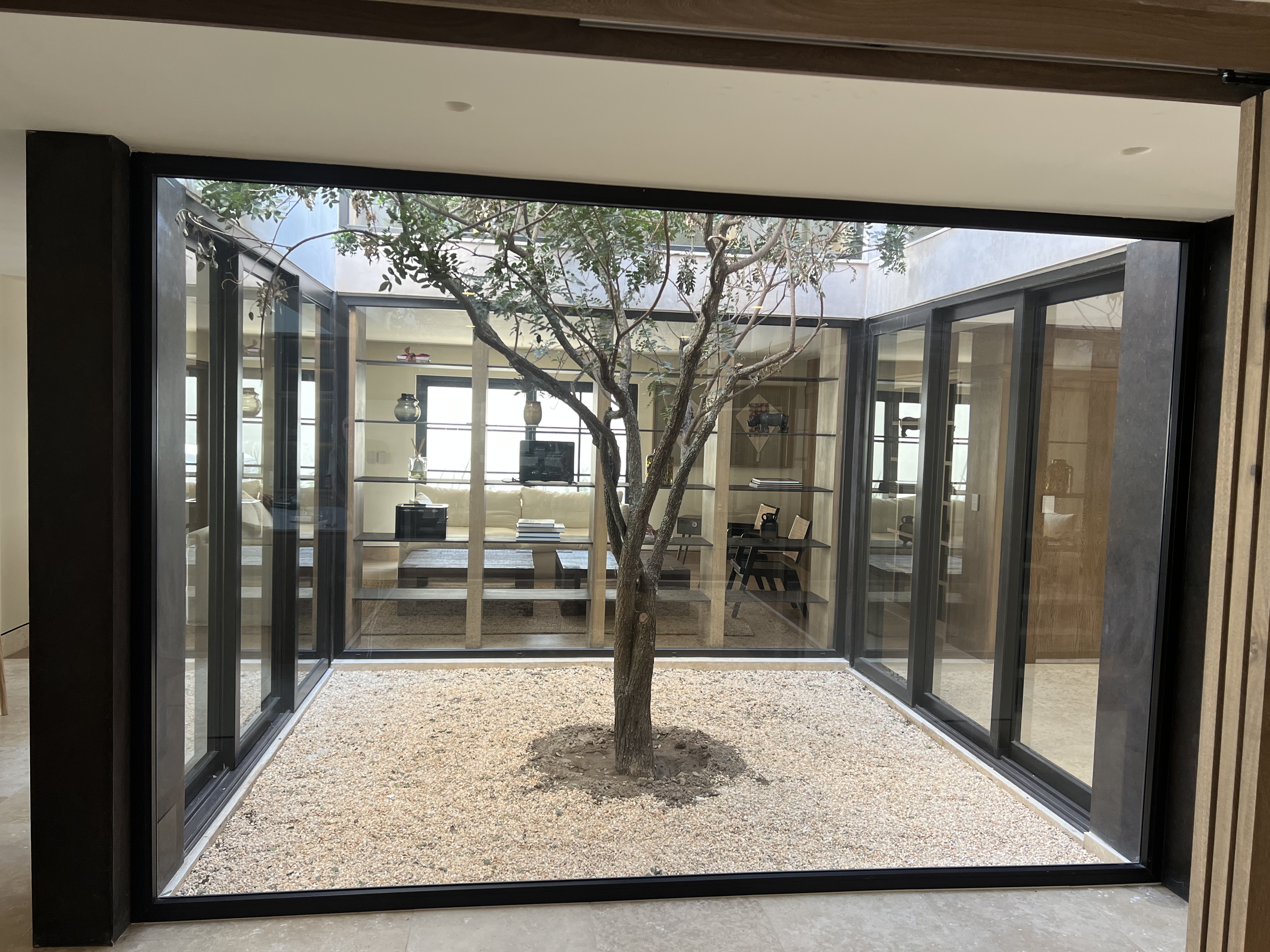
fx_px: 954
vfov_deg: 53.1
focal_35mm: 26
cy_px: 476
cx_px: 635
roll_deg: -1.7
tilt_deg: -5.1
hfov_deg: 67.3
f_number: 1.5
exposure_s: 1/120
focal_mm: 5.7
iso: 125
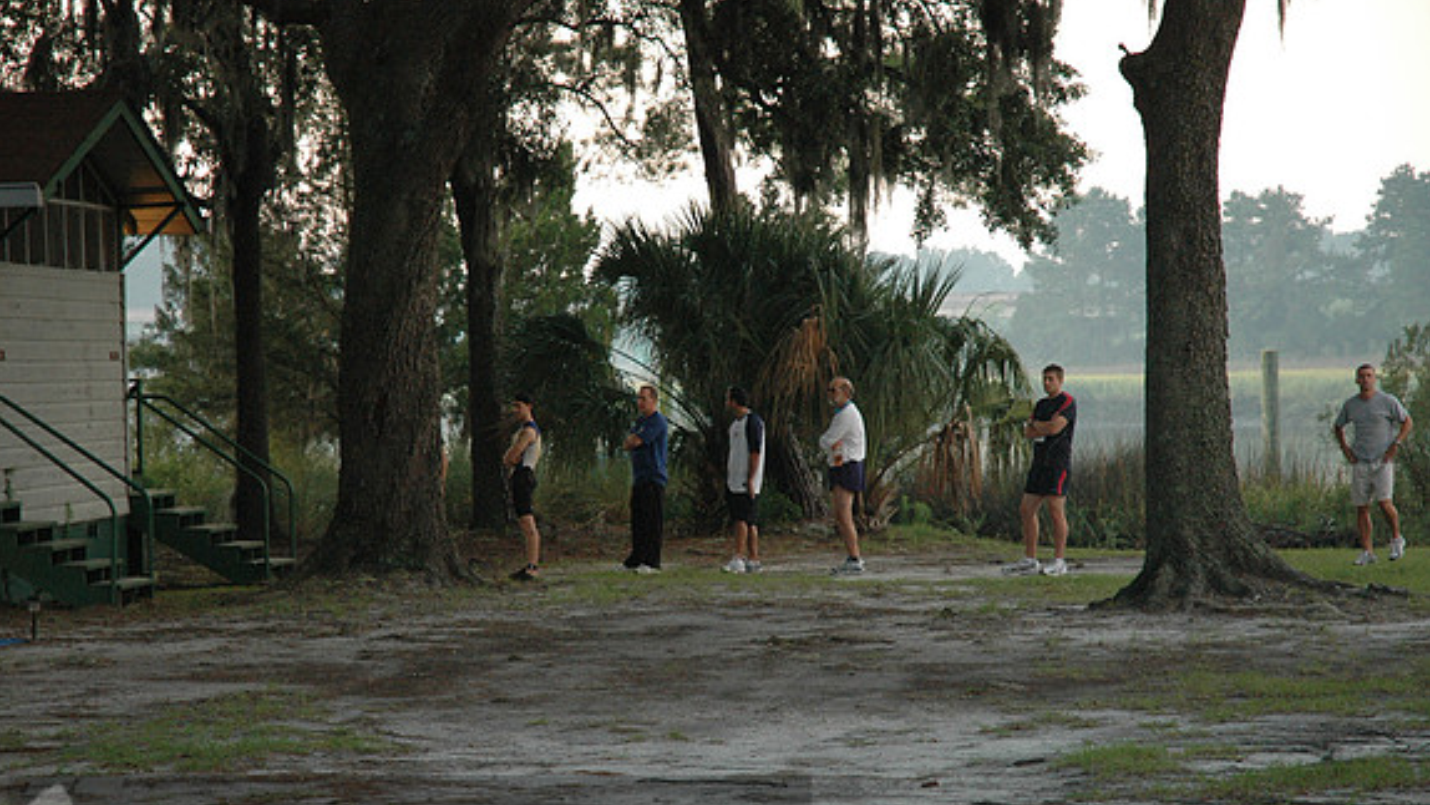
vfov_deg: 10.9
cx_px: 713
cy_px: 460
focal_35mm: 111
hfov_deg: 19.3
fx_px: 4209
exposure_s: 1/80
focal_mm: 70
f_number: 4.5
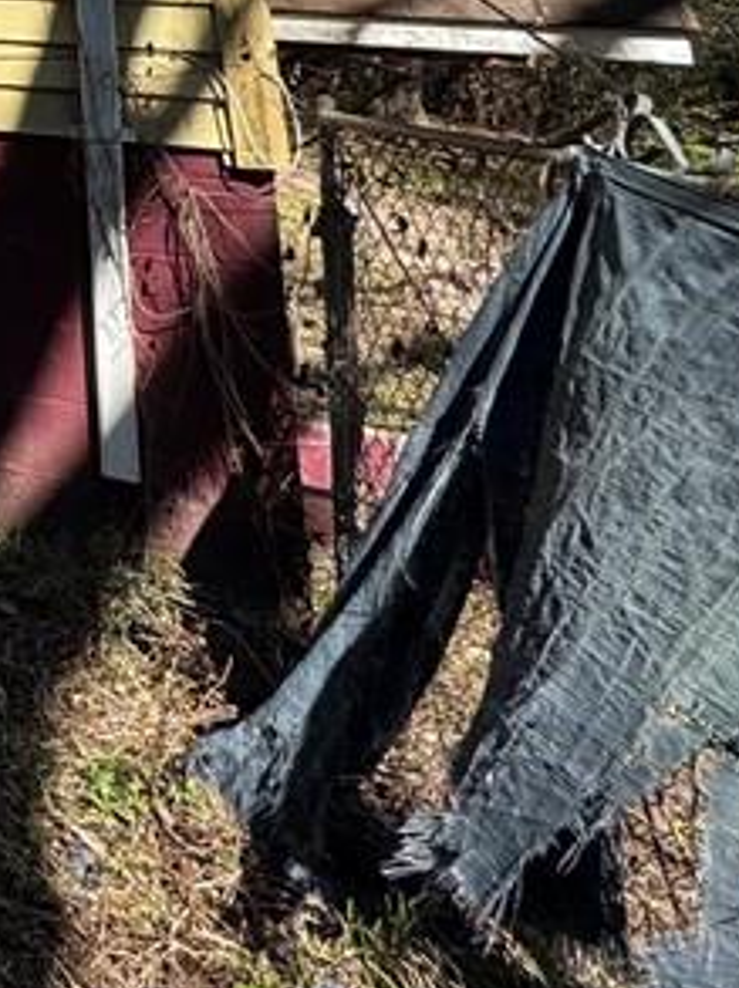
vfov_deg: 31.3
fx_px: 1398
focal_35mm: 49
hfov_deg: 18.3
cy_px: -256
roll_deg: -3.1
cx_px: -776
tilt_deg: +9.5
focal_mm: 2.22
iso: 50
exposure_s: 1/1236
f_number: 2.2
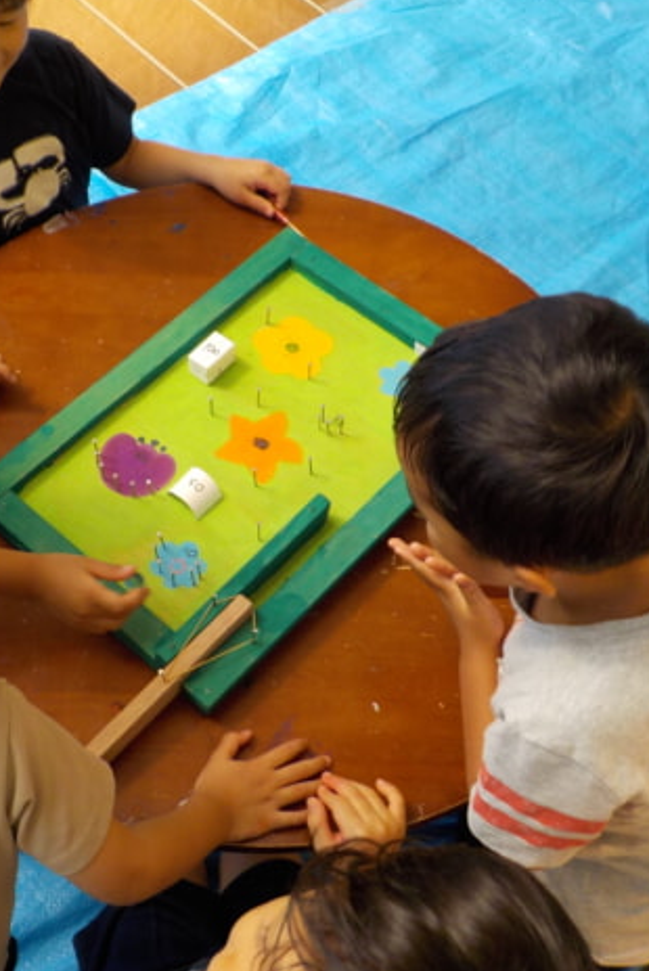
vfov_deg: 45.4
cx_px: 174
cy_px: 471
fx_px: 1161
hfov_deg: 30.8
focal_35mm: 43
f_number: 3.3
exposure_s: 1/125
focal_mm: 4.1
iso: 125
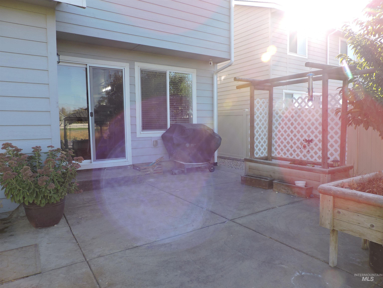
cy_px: 144
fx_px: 266
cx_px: 192
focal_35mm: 24
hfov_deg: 71.6
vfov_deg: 56.8
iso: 100
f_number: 3
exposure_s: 1/250
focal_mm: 4.3
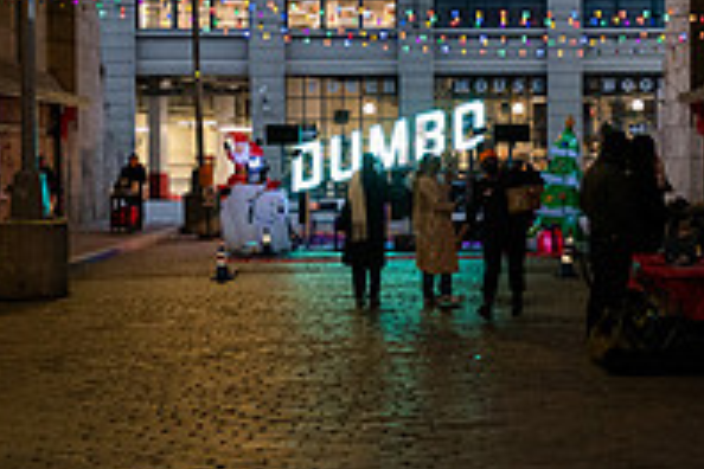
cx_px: 416
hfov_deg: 28.4
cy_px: 183
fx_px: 1388
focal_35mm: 71
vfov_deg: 19.2
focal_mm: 24
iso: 4000
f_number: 3.5
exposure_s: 1/125
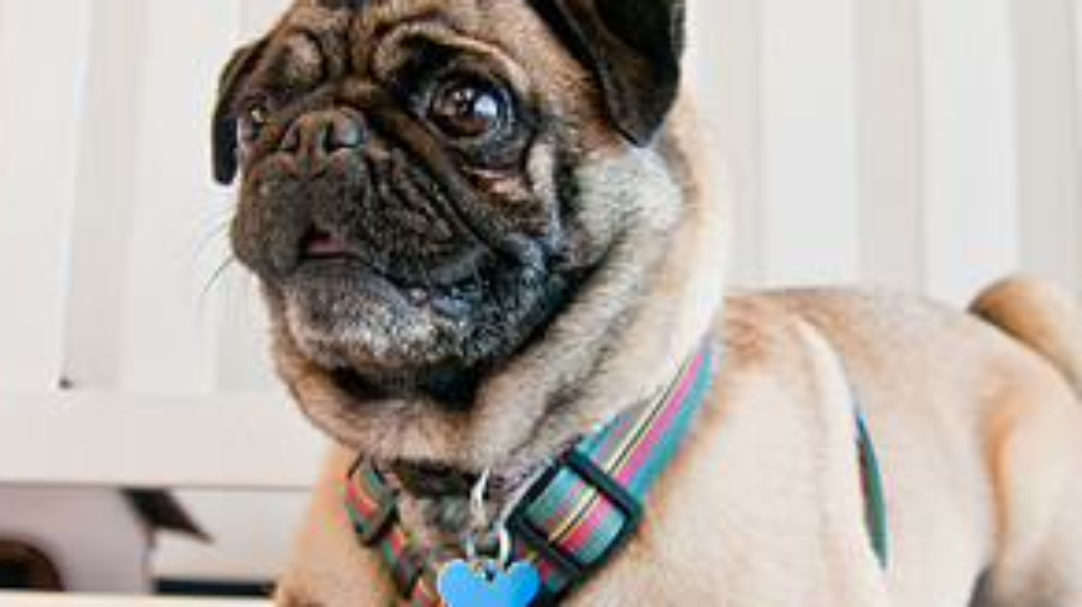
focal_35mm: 53
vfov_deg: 22.5
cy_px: 416
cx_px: 437
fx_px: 1521
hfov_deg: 39.0
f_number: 3.2
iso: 400
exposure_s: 1/160
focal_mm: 17
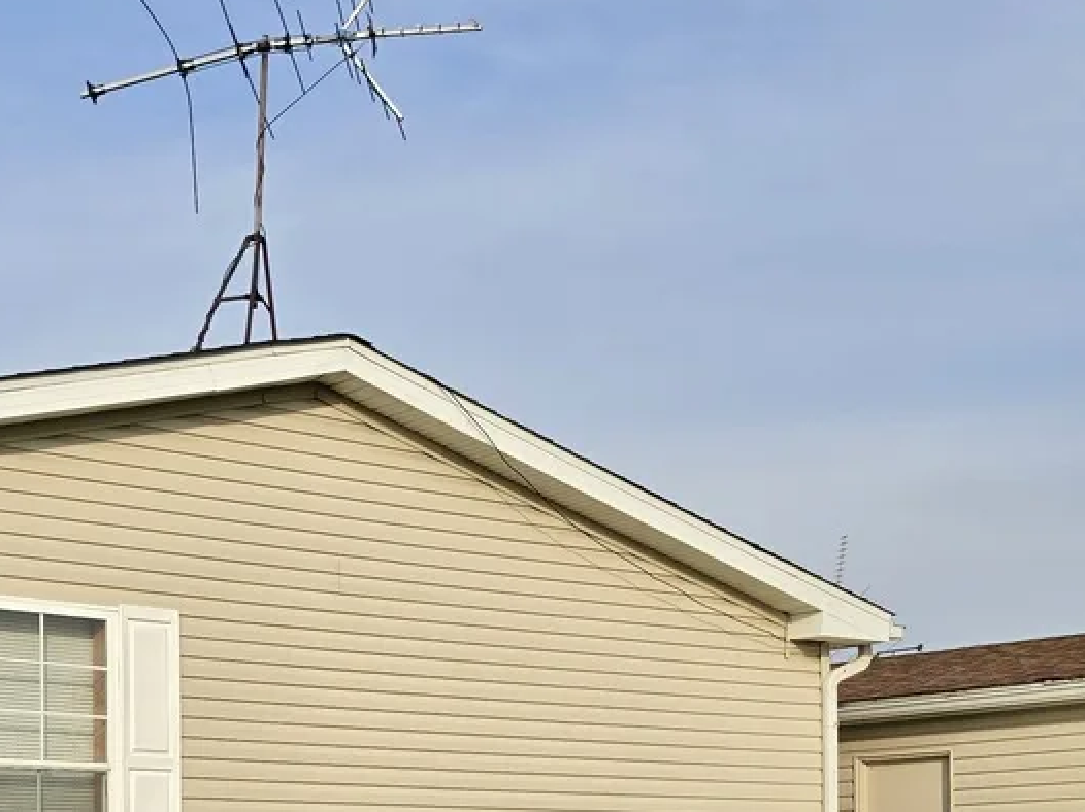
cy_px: 831
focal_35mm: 63
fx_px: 1974
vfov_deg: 22.3
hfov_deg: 30.3
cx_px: 303
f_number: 1.4
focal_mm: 6.5
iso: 64
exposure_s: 1/6147
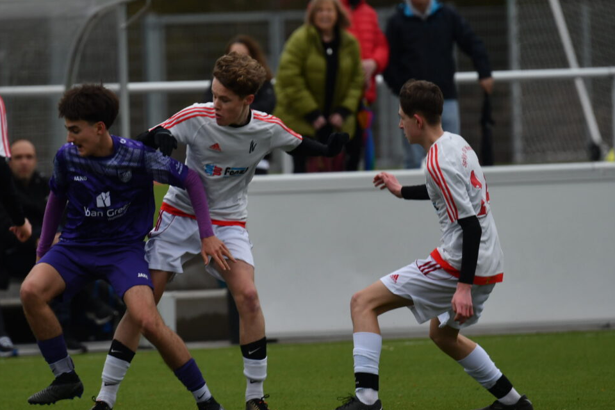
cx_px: 234
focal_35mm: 750
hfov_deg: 2.7
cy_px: 181
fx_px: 12811
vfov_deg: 1.8
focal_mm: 400
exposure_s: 1/1000
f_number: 5.6
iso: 400
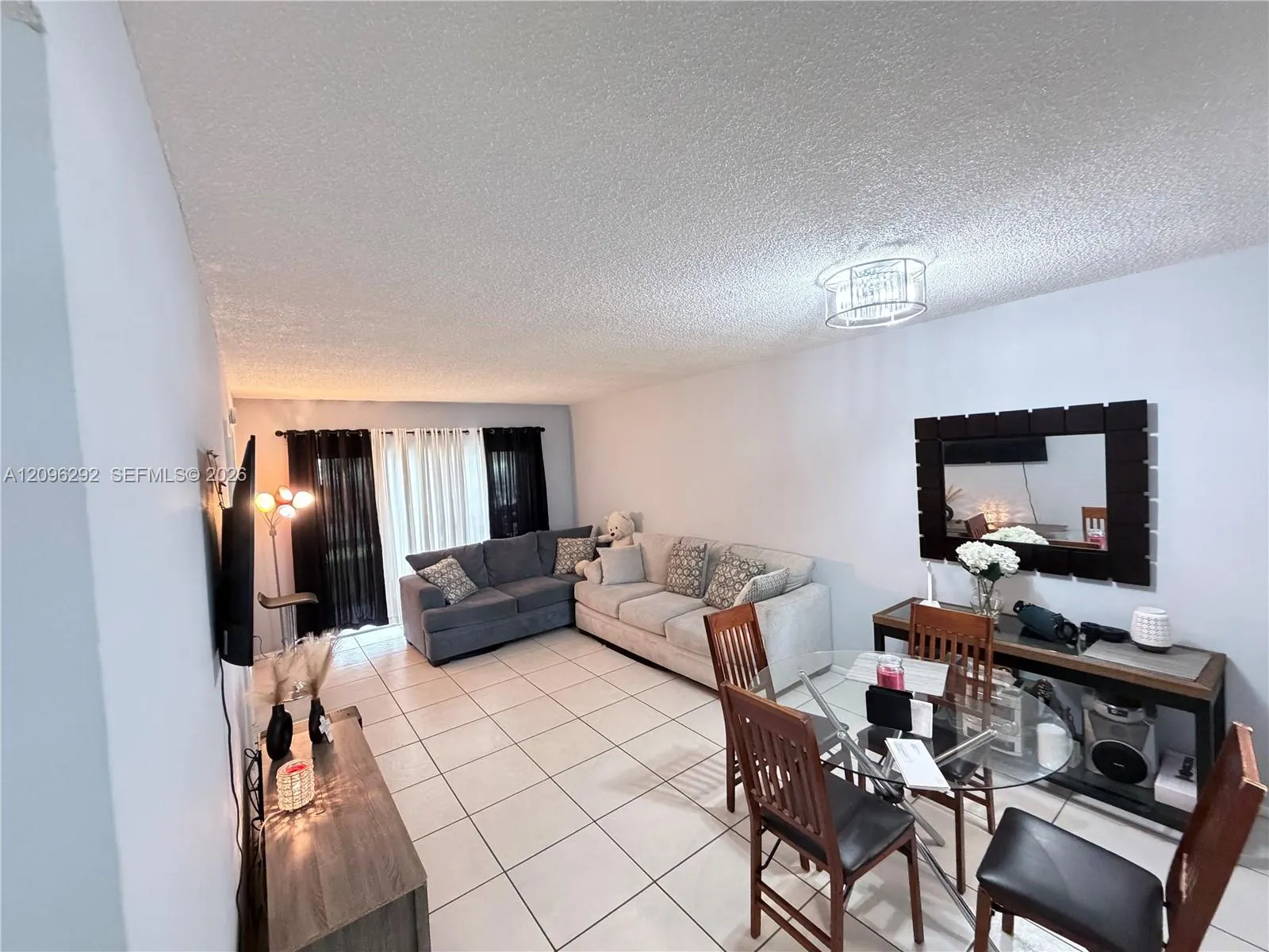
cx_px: 634
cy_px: 476
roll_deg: +3.1
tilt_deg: -1.1
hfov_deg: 102.1
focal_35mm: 14
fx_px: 513
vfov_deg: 85.7
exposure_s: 1/60
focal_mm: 2.22
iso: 640
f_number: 2.2
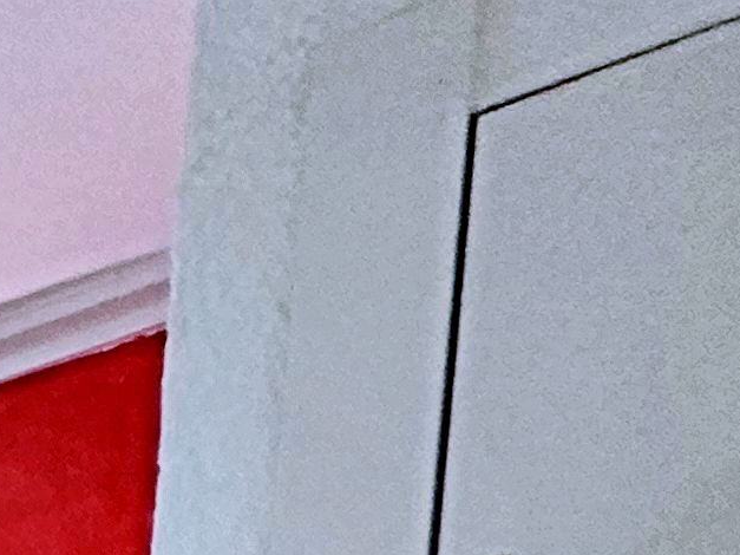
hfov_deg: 11.1
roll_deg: -1.8
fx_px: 1924
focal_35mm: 90
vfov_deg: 12.1
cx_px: -1546
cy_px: 1444
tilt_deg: -4.7
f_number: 2.2
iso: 250
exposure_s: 1/99
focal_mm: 2.22
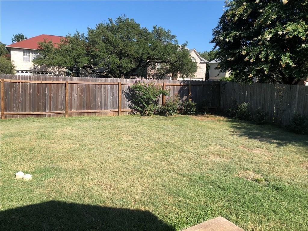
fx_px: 249
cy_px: 116
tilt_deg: -8.3
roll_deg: -3.0
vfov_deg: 49.7
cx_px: 154
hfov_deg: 63.4
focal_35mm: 28
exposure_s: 1/1263
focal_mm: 3.99
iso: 20
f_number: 1.8
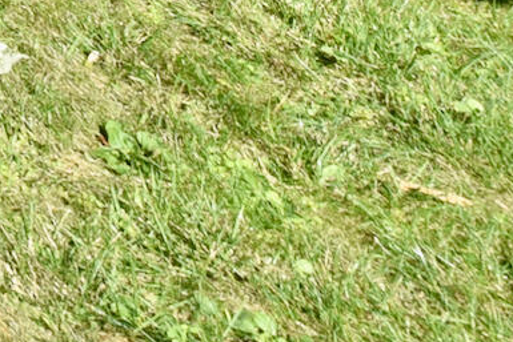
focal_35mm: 109
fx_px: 1554
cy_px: -930
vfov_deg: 8.4
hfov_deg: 10.0
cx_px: -1214
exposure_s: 1/500
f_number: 11
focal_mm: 14
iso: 800
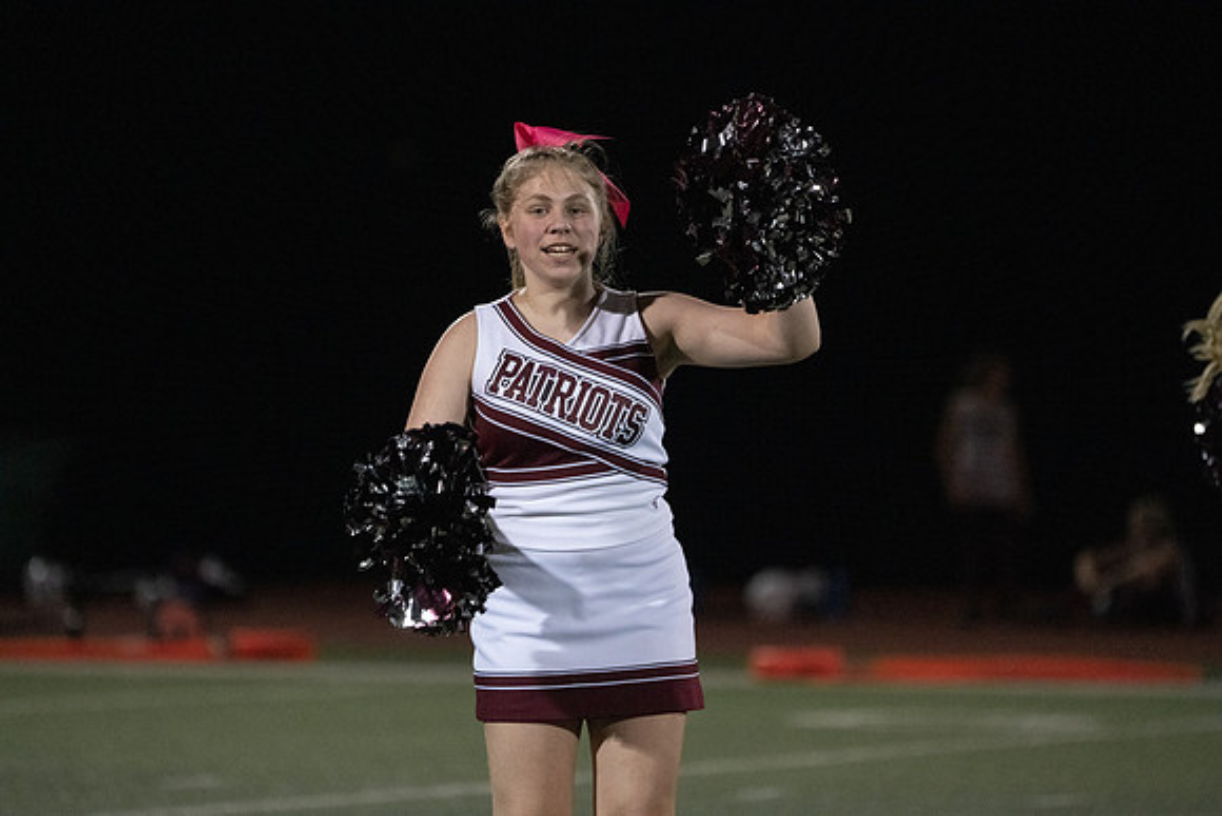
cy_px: 408
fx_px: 11951
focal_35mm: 352
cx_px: 611
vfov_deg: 3.9
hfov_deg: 5.9
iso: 16000
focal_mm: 352
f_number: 5.6
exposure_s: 1/1000
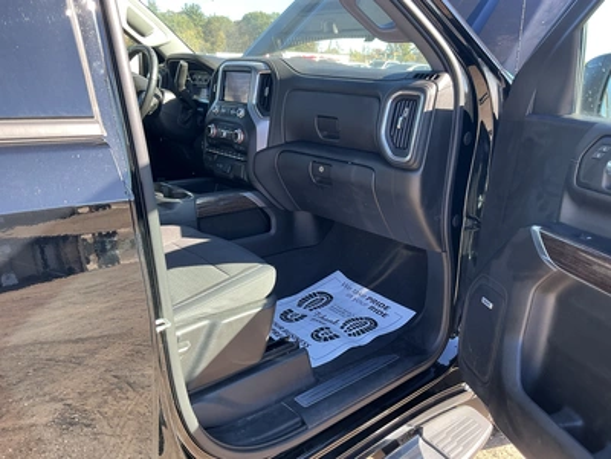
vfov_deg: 49.7
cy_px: 230
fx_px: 494
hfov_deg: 63.4
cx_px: 306
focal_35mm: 28
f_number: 1.8
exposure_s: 1/122
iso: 32
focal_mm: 3
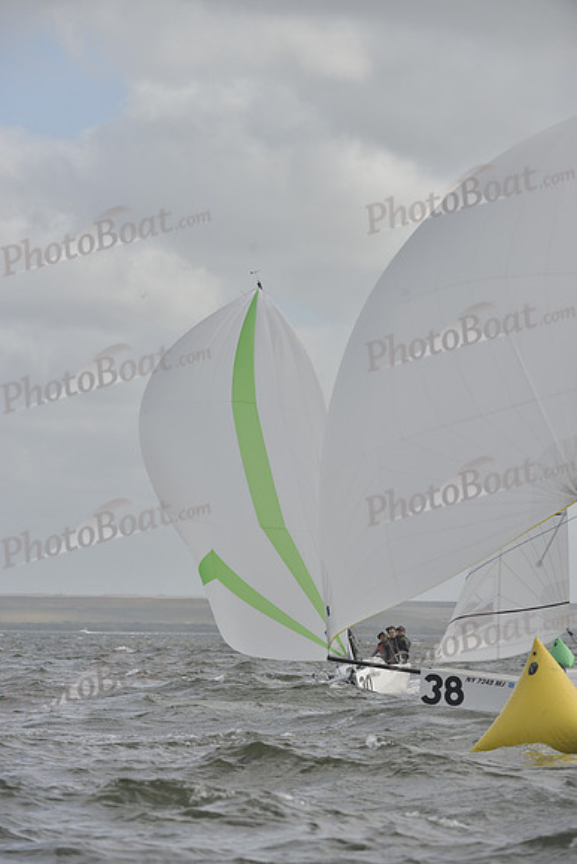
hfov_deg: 6.9
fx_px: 4805
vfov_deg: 10.3
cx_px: 288
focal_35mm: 200
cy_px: 432
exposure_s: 1/1600
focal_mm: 200
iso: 400
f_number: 8
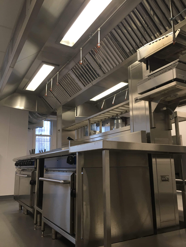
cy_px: 124
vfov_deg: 61.7
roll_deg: +0.1
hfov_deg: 48.2
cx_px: 93
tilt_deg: +11.3
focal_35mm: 29
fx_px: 208
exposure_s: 1/33
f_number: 2.2
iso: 32
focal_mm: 4.15
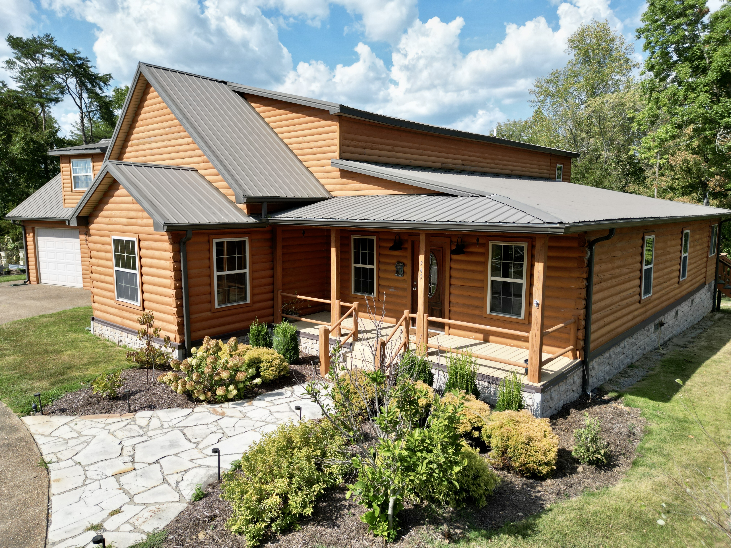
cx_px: 366
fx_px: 507
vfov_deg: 56.8
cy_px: 274
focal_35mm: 24
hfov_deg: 71.6
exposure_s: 1/2000
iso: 100
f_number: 1.7
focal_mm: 6.72
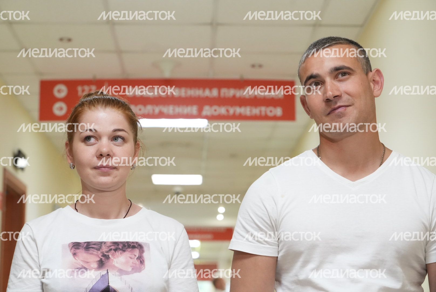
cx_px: 218
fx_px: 921
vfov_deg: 18.0
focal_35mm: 76
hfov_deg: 26.6
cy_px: 146
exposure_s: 1/200
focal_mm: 76
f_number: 5.6
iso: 5000
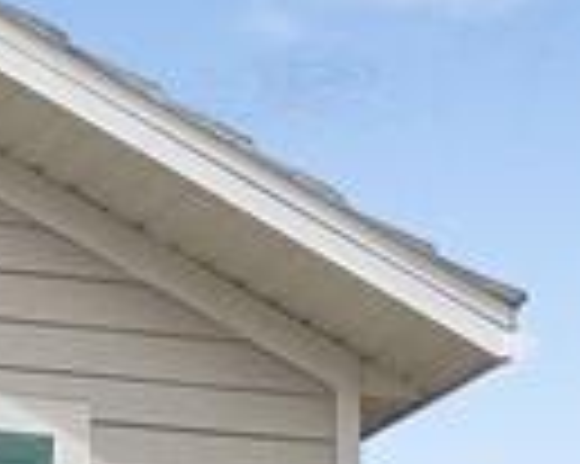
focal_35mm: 202
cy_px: 1401
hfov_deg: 8.0
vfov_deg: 6.9
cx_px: -1223
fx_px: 3465
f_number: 1.6
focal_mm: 6
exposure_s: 1/12000
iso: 50
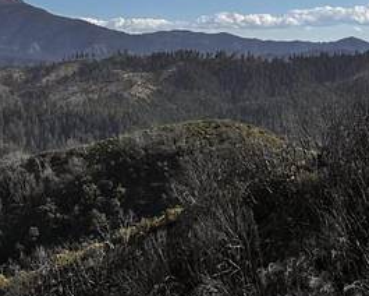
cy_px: 47
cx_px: 131
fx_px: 1234
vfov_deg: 13.6
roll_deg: -0.5
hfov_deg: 17.0
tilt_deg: +3.3
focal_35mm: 113
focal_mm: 6.86
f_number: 1.78
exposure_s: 1/4762
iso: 80
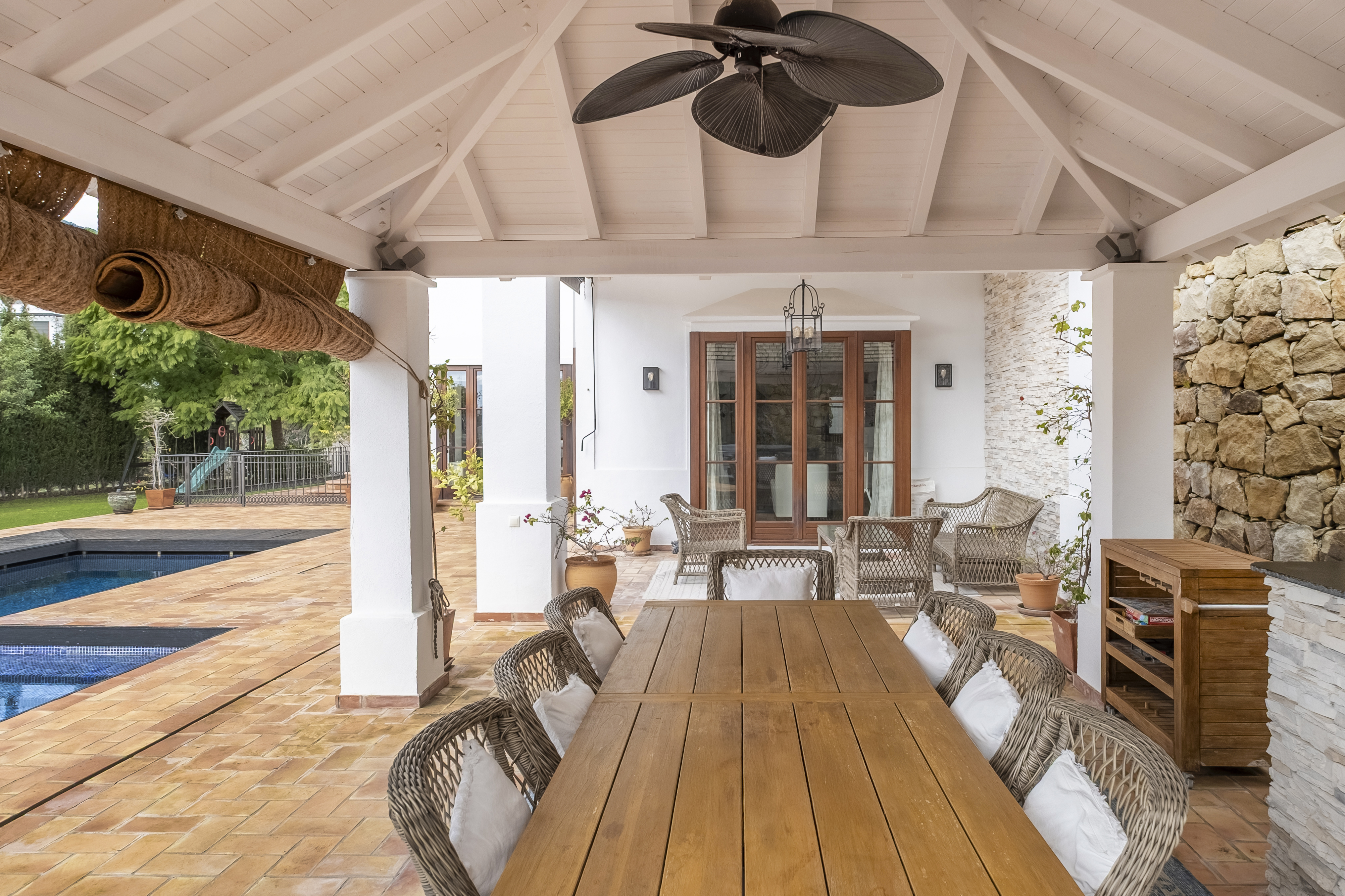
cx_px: 723
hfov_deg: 76.0
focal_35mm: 23
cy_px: 431
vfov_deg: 55.1
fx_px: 859
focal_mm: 10
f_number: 4
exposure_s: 1/1250
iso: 200
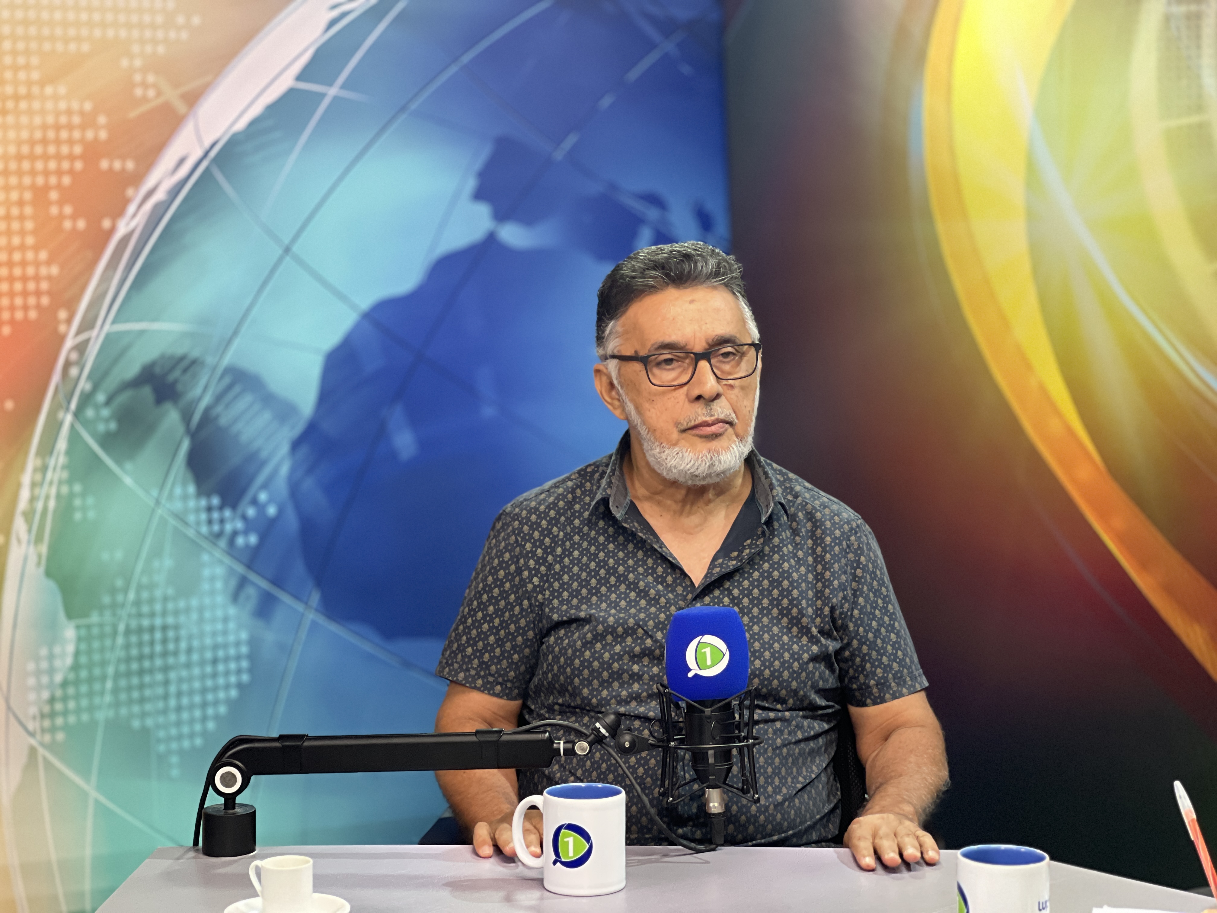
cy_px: 456
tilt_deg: -6.5
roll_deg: -0.3
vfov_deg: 19.1
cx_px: 608
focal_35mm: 77
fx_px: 2707
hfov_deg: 25.3
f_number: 2.8
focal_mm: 9
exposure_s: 1/40
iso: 320
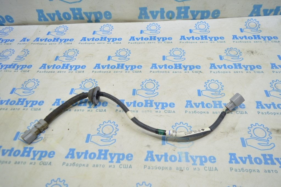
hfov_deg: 67.4
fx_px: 211
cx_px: 140
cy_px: 94
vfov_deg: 47.9
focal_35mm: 27
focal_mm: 18
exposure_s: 1/50
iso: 400
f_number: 3.5
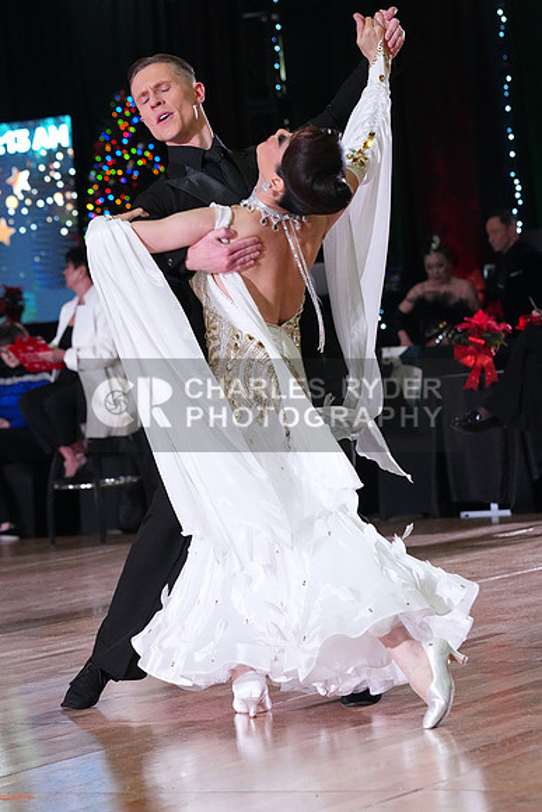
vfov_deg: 15.4
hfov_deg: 10.3
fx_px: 3002
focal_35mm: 133
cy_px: 406
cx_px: 271
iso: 10000
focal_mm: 133
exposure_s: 1/400
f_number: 6.3
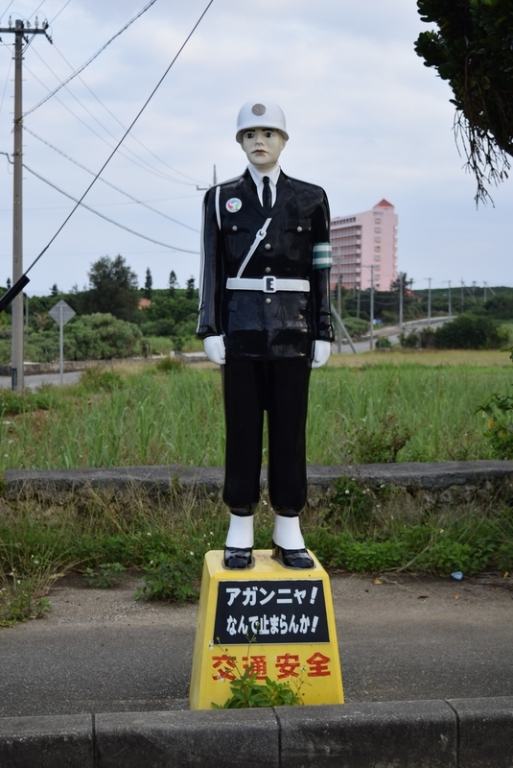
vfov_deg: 35.0
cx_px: 256
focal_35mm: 57
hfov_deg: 23.8
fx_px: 1216
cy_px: 384
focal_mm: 38
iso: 100
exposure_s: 1/250
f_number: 5.6
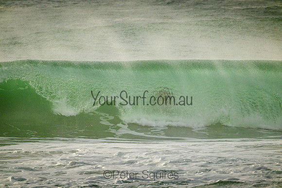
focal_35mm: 800
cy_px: 94
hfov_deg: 2.6
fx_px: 6268
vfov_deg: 1.7
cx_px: 141
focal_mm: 800
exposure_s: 1/8000
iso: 2800
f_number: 11
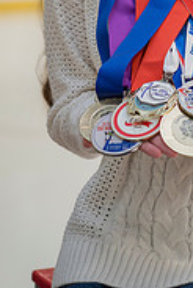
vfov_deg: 9.8
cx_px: 202
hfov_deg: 6.6
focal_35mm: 208
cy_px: -14
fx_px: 1669
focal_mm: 85
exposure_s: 1/320
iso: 1000
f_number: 4
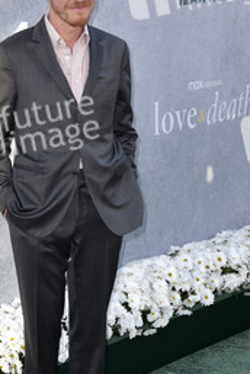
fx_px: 1049
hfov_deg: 13.5
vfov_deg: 20.2
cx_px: 68
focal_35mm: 101
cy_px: 204
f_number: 6.3
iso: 500
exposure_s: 1/250
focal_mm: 65
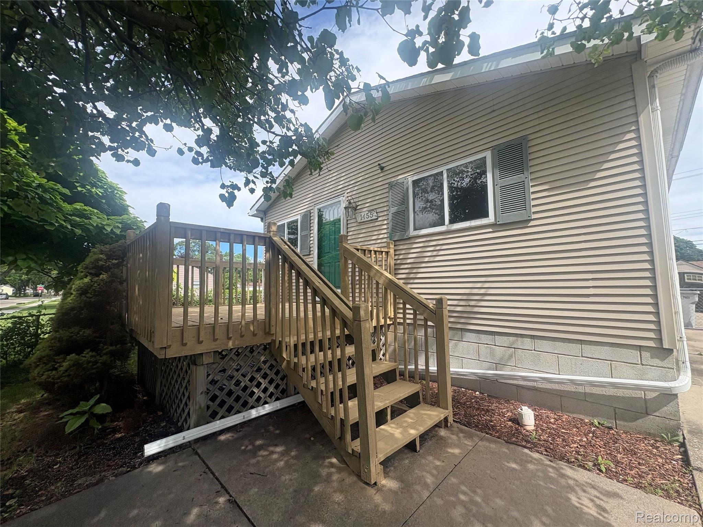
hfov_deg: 102.1
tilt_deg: +4.8
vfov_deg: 85.7
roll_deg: +0.6
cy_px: 264
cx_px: 352
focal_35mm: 14
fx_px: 284
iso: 64
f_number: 2.2
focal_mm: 2.22
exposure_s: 1/849
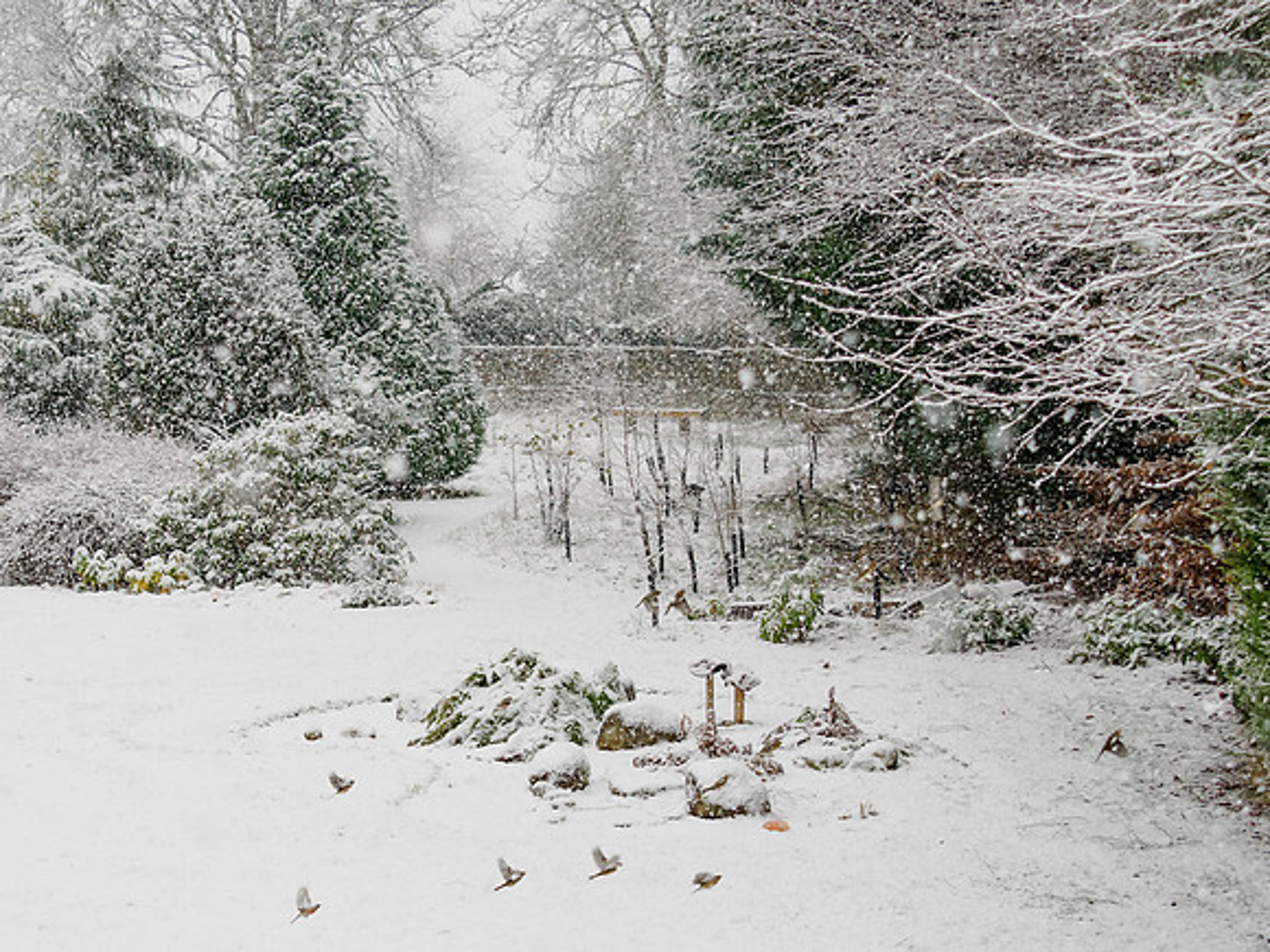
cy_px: 618
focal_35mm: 104
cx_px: 465
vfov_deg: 14.2
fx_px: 3809
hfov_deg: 18.9
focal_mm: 40
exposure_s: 1/500
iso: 800
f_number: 3.2
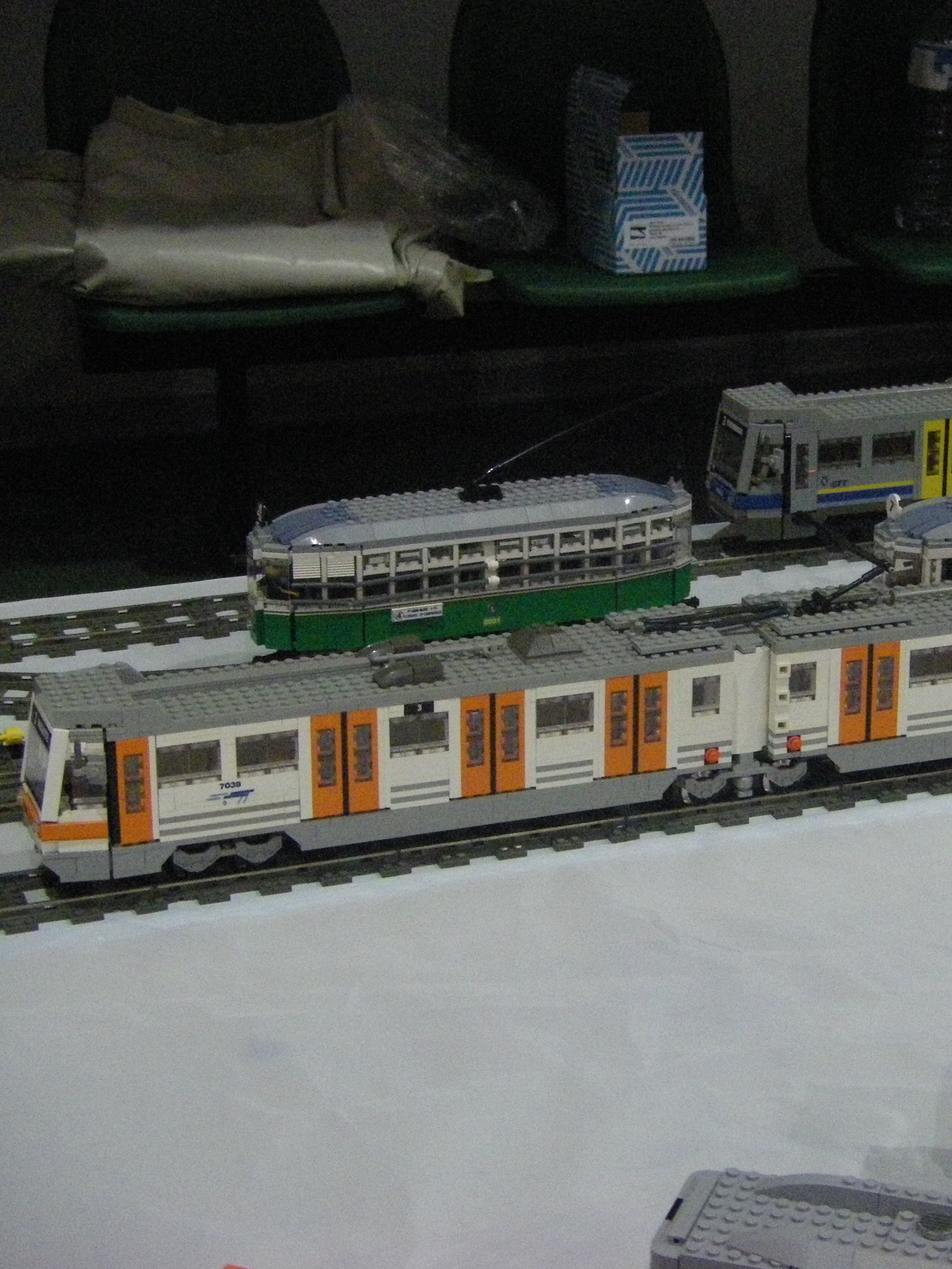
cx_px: 719
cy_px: 633
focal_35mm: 83
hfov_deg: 17.7
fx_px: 3043
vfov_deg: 23.6
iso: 800
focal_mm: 10.3
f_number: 3.8
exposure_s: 1/50
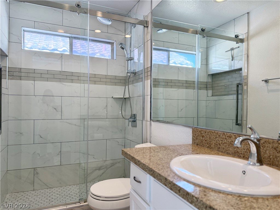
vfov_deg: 56.8
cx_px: 140
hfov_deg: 71.6
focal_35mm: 24
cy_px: 105
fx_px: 194
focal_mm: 6.76
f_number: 1.78
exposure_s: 1/212
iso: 125
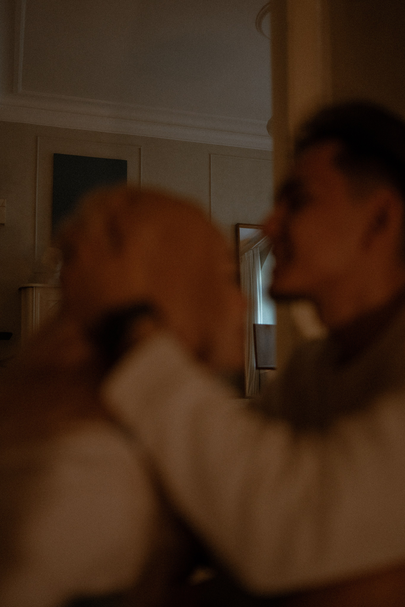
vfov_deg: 54.4
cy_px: 304
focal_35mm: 35
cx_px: 202
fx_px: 591
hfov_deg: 37.9
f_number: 1.4
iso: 1000
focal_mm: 35
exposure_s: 1/320
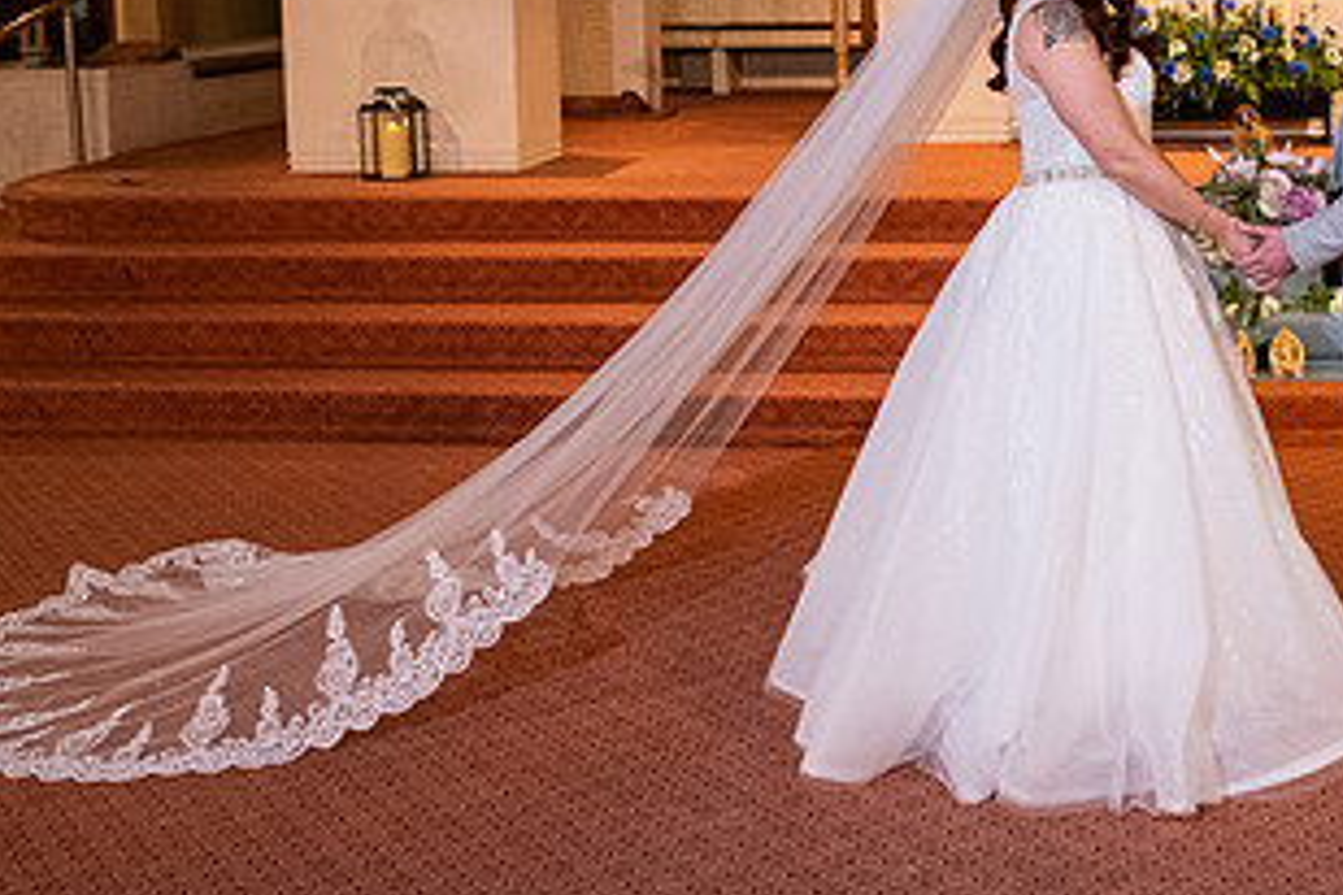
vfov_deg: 28.8
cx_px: 1047
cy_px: 111
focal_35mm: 45
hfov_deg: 41.9
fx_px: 1679
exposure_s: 1/160
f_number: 5
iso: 2000
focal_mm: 24
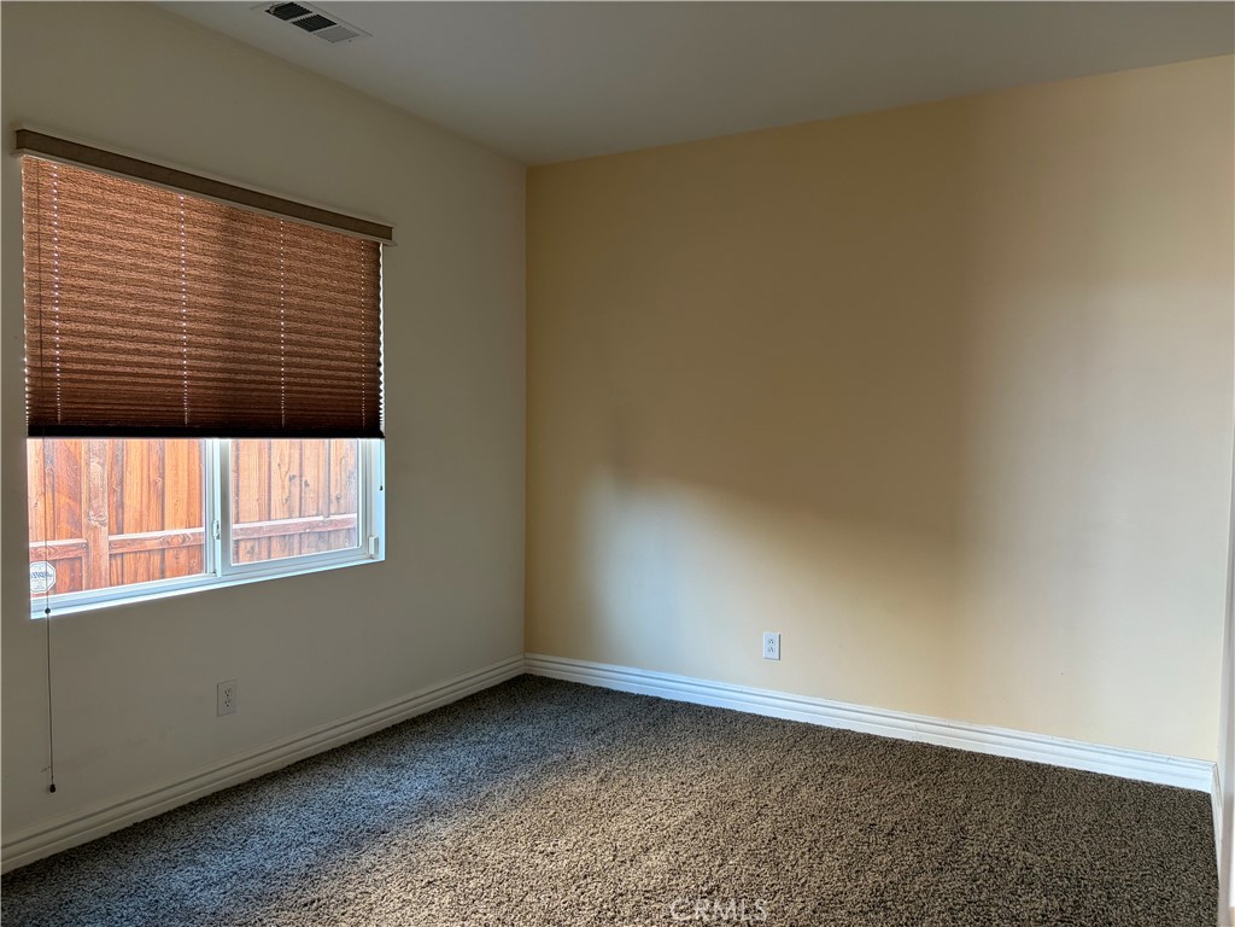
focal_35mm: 26
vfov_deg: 53.1
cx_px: 618
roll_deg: +0.8
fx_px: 928
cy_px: 464
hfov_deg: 67.3
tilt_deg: -3.2
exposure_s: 1/60
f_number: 1.6
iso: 160
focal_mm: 5.96
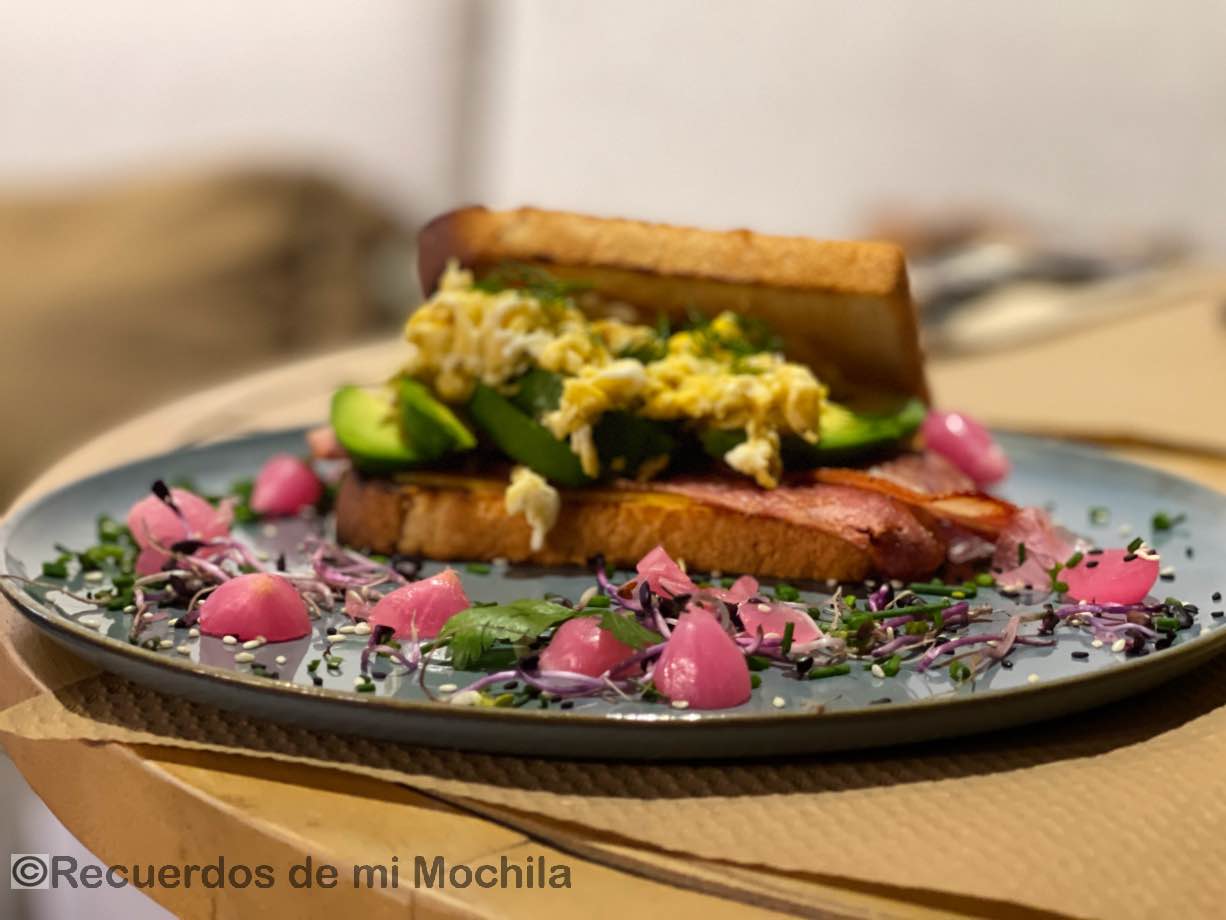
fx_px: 2267
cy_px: 460
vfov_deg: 22.9
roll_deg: -0.2
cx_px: 613
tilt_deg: -11.4
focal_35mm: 64
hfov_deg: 30.3
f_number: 2.2
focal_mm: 7.5
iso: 400
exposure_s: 1/17
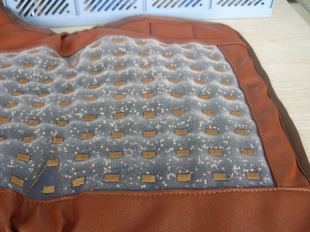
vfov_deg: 39.6
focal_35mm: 36
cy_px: 116
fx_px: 322
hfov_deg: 51.4
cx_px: 155
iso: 50
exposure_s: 1/8.6
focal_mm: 6
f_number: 2.7
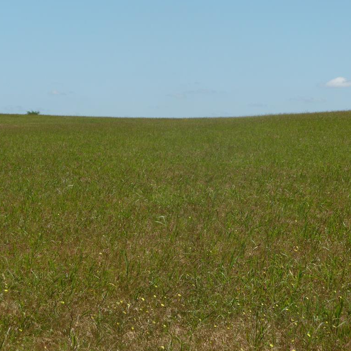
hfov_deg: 11.5
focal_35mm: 152
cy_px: 175
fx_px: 1744
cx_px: 209
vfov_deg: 11.5
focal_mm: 21.8
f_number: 4.7
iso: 100
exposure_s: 1/640
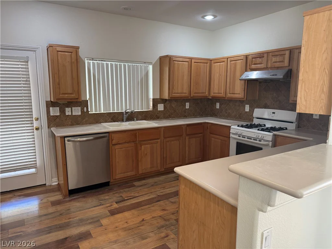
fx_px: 230
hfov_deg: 71.6
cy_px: 124
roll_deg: +0.1
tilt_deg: -8.6
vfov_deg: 56.8
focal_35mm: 24
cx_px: 166
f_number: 1.78
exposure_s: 1/120
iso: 200
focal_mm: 6.76
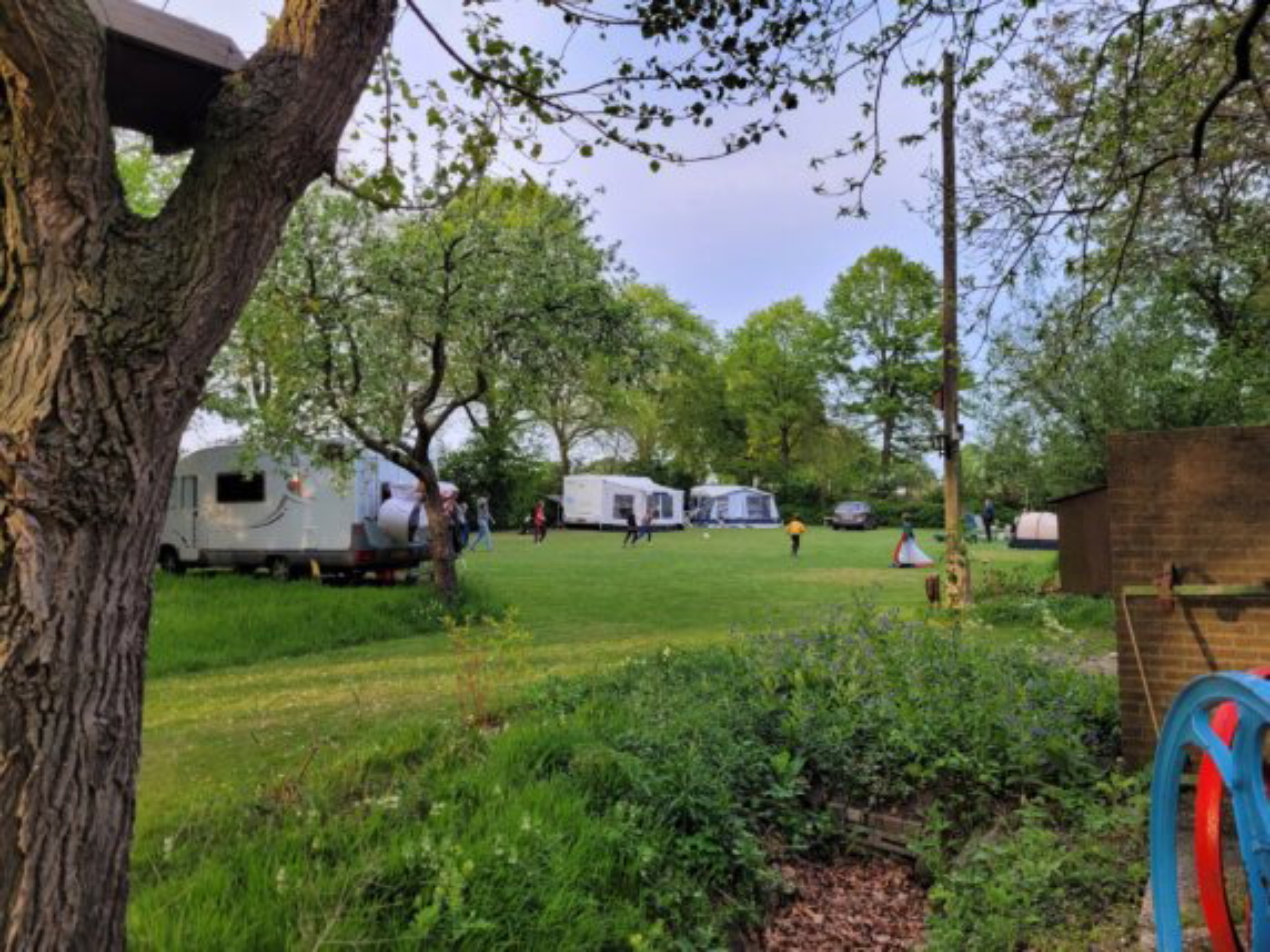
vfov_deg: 53.1
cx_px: 635
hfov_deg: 67.3
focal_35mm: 26
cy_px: 476
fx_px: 954
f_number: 1.8
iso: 40
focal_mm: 5.4
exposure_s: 1/275
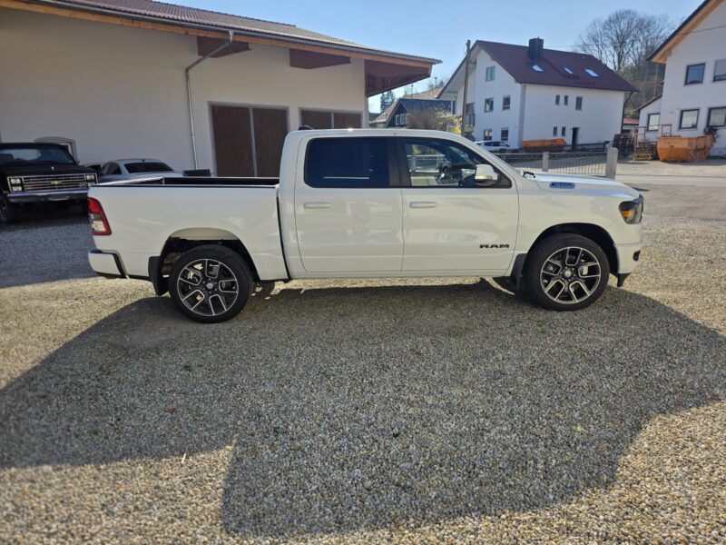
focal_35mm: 23
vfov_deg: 58.9
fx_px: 482
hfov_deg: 73.9
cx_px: 363
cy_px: 272
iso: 80
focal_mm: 6.25
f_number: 1.7
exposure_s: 1/7626
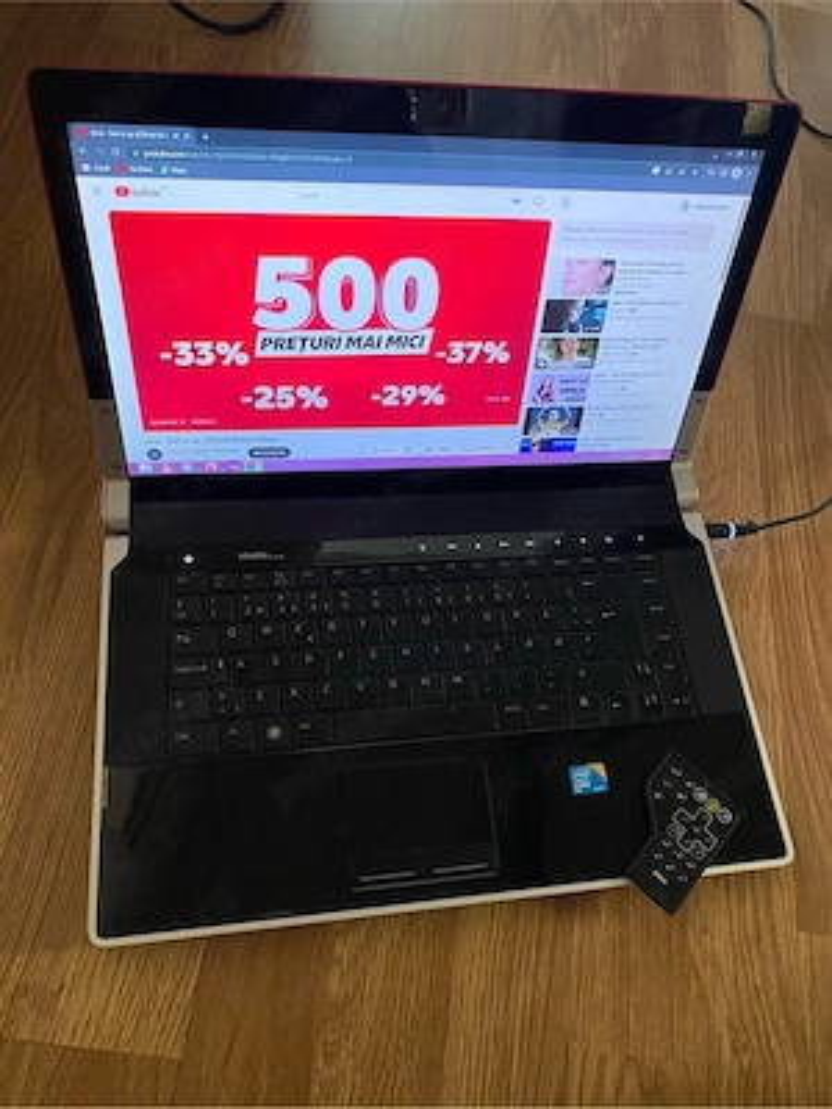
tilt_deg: -62.2
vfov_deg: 67.3
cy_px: 554
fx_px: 833
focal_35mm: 26
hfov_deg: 53.1
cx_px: 416
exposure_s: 1/41
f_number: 1.8
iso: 500
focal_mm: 4.25
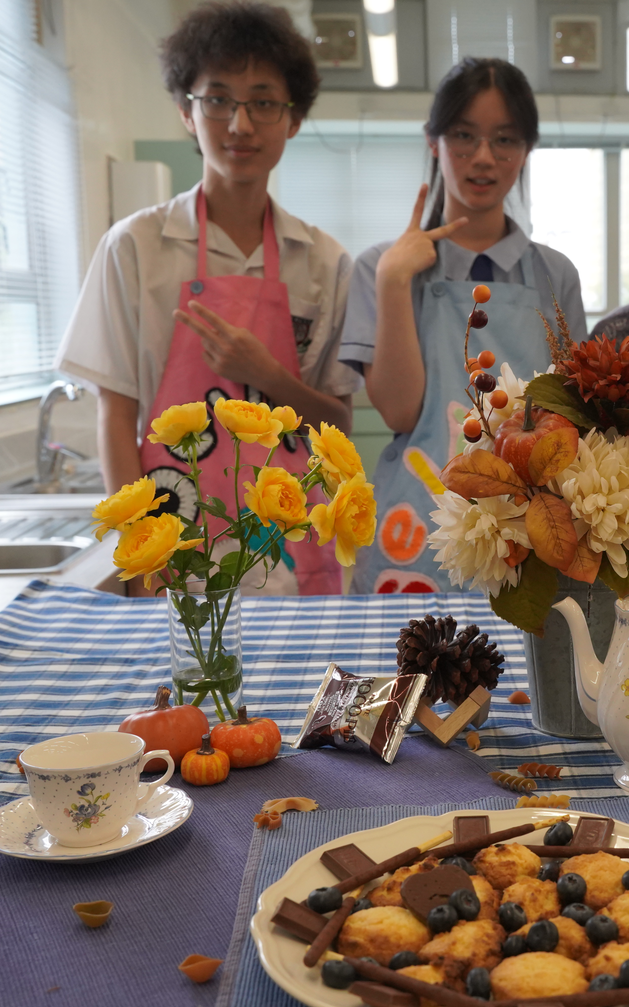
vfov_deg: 43.5
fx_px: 1261
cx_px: 530
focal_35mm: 46
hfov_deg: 27.3
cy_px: 502
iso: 2500
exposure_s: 1/400
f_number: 5.6
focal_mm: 30
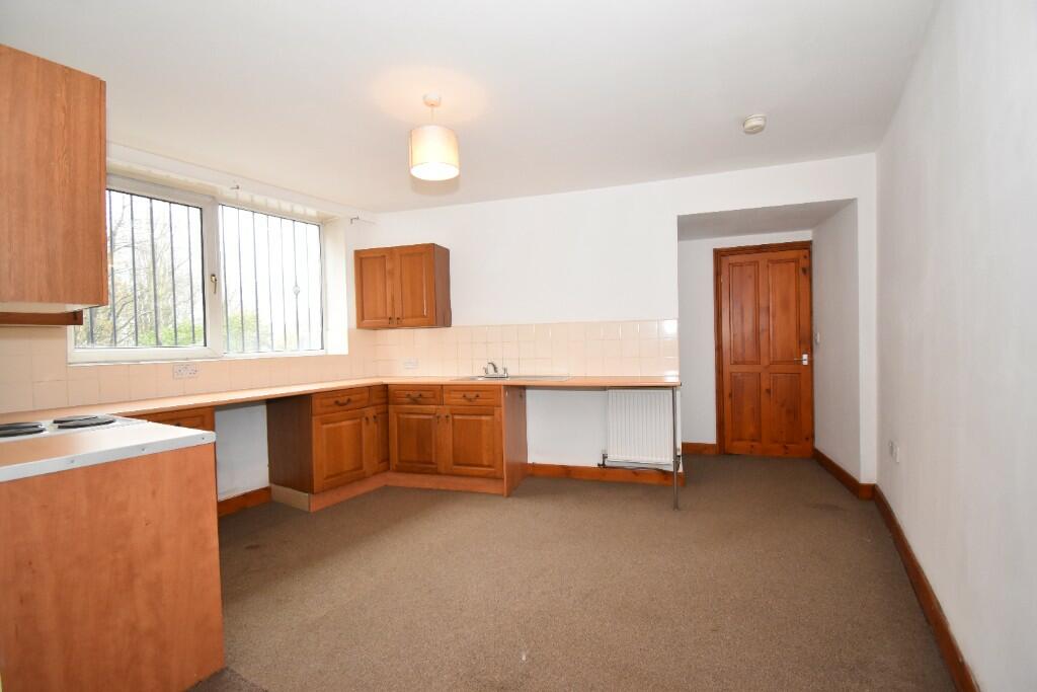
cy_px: 346
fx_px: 432
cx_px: 518
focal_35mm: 15
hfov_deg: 100.4
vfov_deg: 77.3
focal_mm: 10
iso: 1600
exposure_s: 1/80
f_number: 4.5
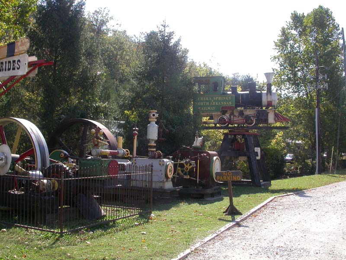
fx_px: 380
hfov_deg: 49.0
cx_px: 173
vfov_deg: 37.7
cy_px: 130
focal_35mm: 38
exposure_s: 1/195
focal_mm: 7.85
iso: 100
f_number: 6
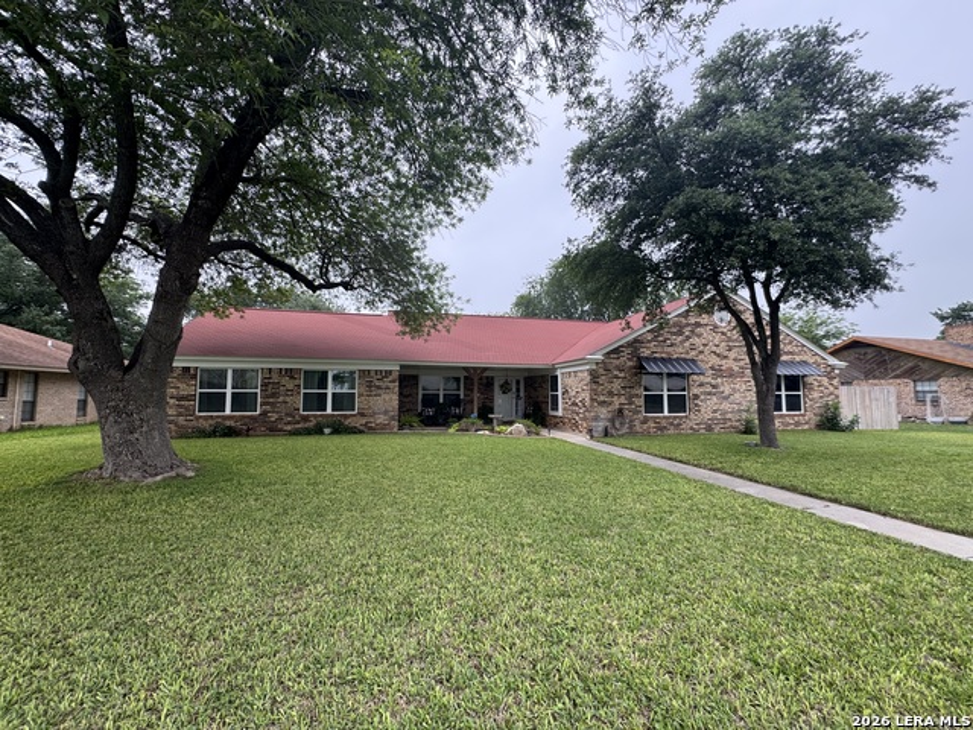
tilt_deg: +3.3
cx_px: 486
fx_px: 394
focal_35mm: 14
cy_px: 365
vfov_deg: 85.7
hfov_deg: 102.1
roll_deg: +0.1
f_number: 2.2
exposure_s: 1/201
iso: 40
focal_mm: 2.22
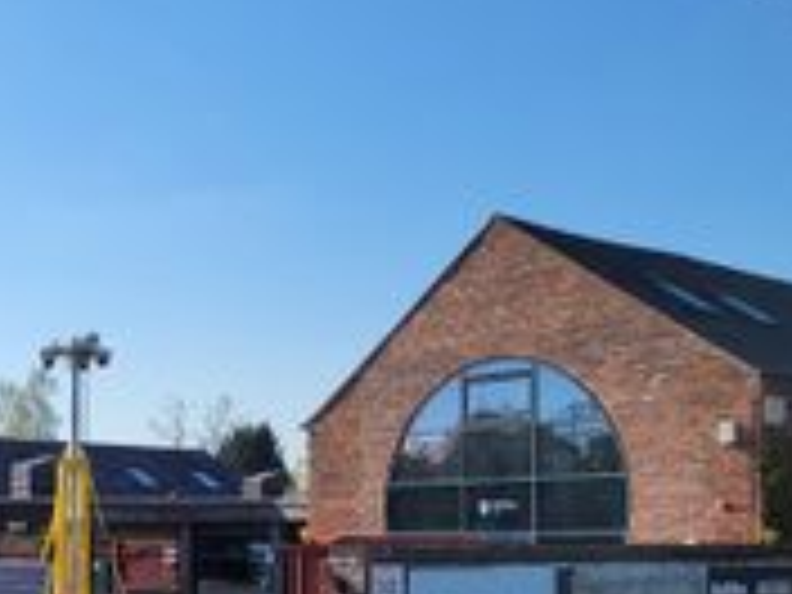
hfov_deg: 31.7
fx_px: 1350
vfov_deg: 23.9
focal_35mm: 59
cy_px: 572
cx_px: 135
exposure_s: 1/3134
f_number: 1.8
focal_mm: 5.4
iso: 40
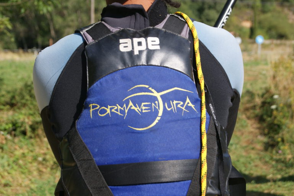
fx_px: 674
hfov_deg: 24.6
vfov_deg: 16.6
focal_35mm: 82
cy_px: 98
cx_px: 147
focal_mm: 55
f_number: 6.3
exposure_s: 1/250
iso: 100
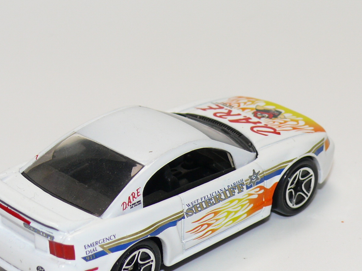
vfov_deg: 10.7
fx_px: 1453
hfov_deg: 14.2
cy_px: 167
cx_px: 161
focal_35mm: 139
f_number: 4
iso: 100
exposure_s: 1/30
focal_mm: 13.6
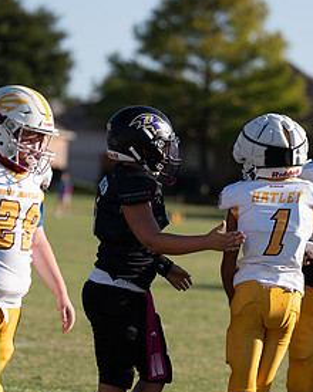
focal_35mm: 245
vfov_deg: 7.9
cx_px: 191
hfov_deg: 6.3
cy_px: 245
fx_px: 2843
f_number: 2.8
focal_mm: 124
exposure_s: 1/2500
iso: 160
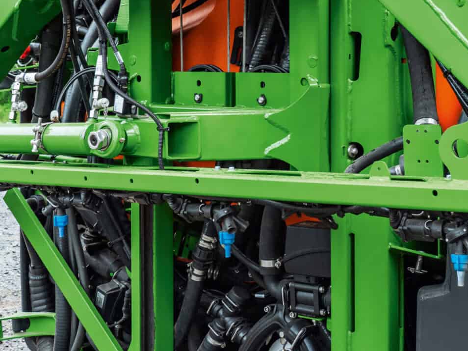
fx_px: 987
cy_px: 85
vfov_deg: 20.0
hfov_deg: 26.7
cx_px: 212
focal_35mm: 73
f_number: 4
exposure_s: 1/30
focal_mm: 17
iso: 200
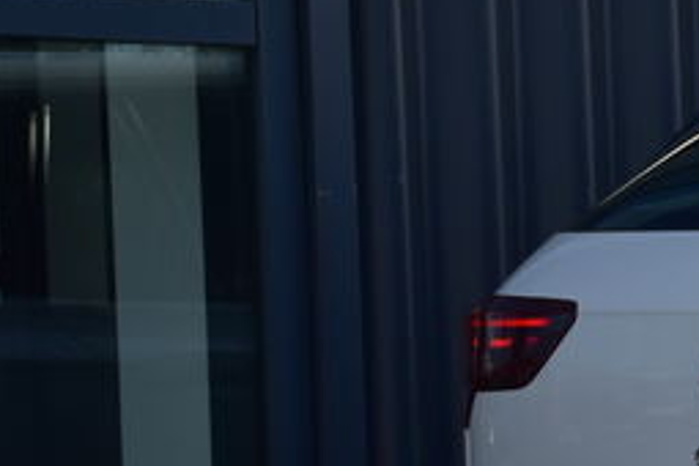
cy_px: 484
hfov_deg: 7.1
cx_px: 1360
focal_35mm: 282
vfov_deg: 4.9
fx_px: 5475
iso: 400
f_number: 10
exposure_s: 1/320
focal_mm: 48
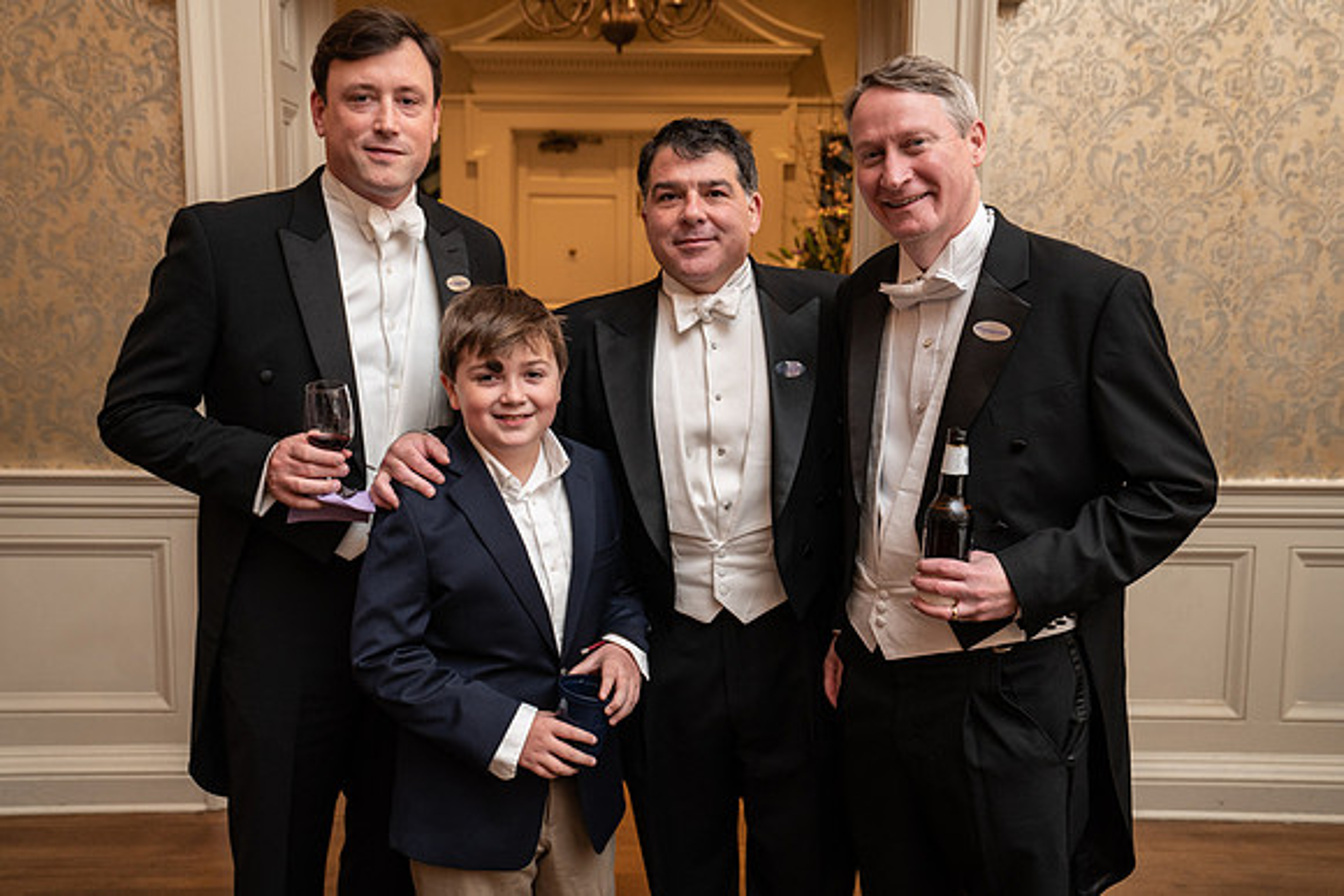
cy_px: 448
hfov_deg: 53.1
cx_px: 672
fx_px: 1344
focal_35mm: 36
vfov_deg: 36.9
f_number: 4.5
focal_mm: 36
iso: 800
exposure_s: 1/40
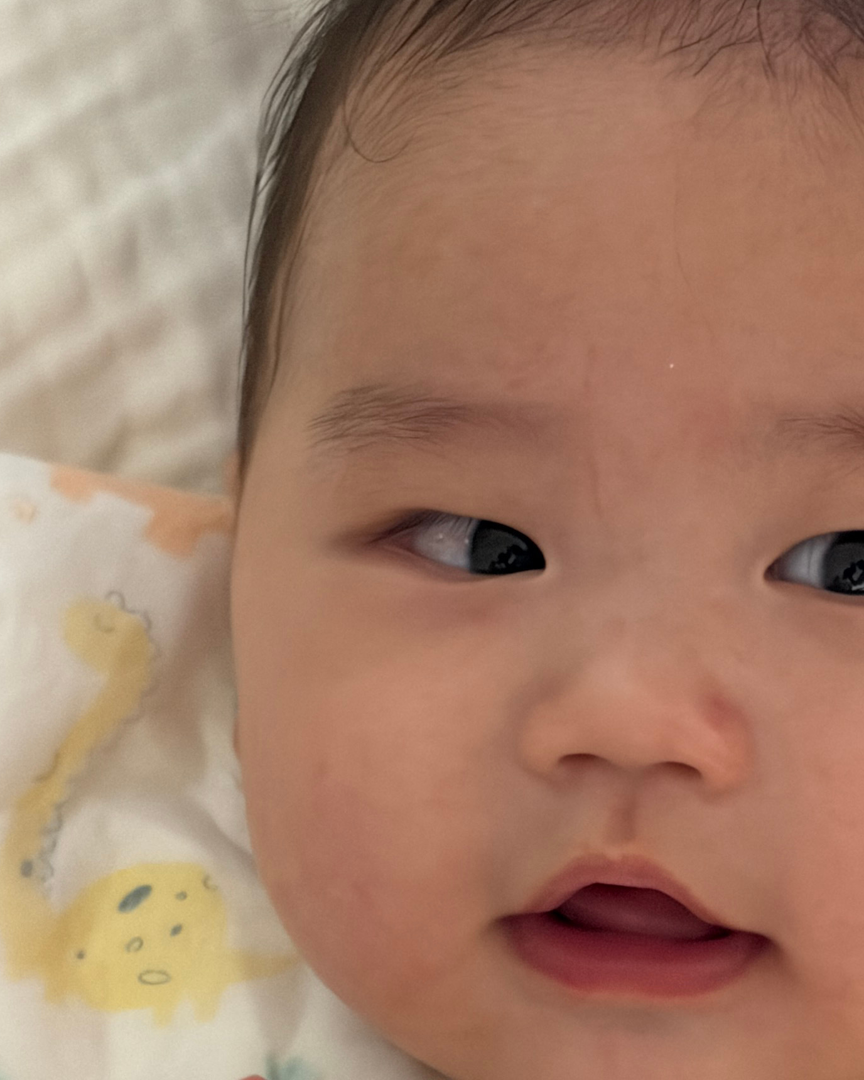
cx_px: 639
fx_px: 3804
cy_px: 718
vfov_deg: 16.1
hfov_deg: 12.9
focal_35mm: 119
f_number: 1.6
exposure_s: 1/20
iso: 320
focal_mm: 5.96
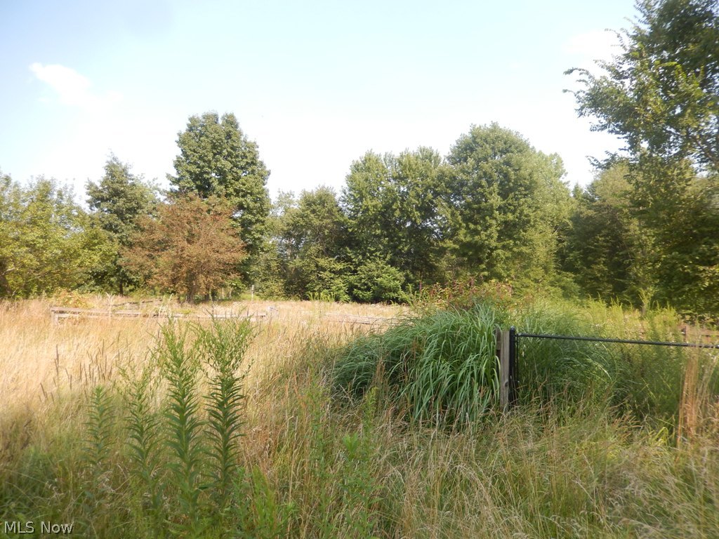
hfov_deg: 69.4
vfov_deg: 54.9
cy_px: 270
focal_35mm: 25
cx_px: 360
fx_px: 519
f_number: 3.4
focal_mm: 4.5
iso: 125
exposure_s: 1/400
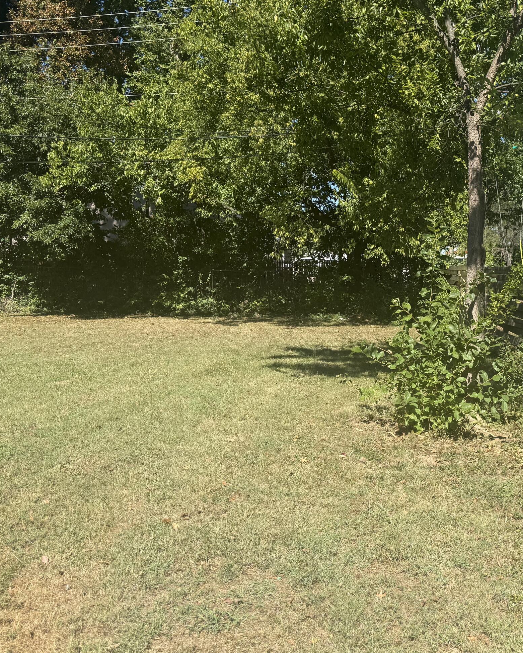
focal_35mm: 36
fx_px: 696
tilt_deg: -3.5
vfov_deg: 50.3
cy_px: 309
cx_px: 402
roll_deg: -0.1
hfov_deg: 39.9
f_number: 1.78
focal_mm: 6.76
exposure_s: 1/2445
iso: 80
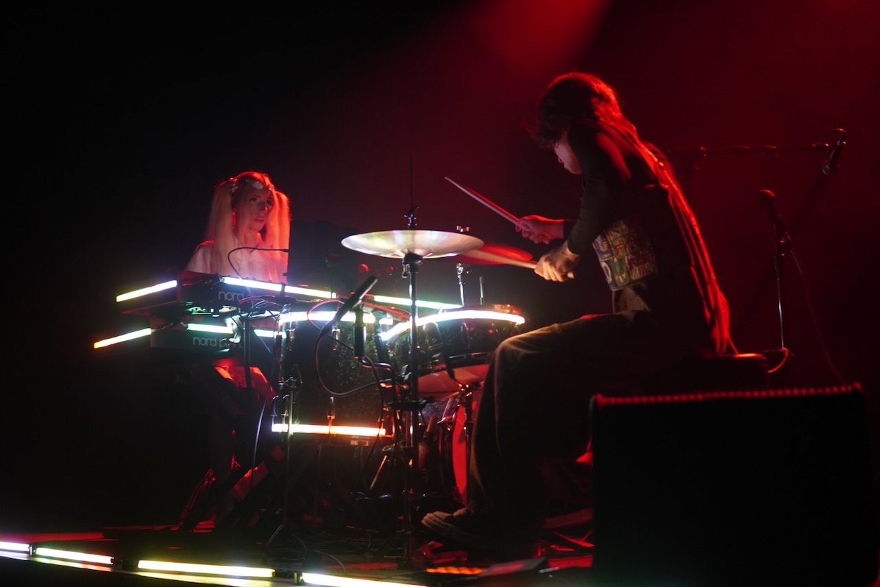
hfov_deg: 43.6
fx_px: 1100
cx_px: 440
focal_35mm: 45
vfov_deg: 29.9
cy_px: 294
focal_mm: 30
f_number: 1.4
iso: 500
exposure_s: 1/125
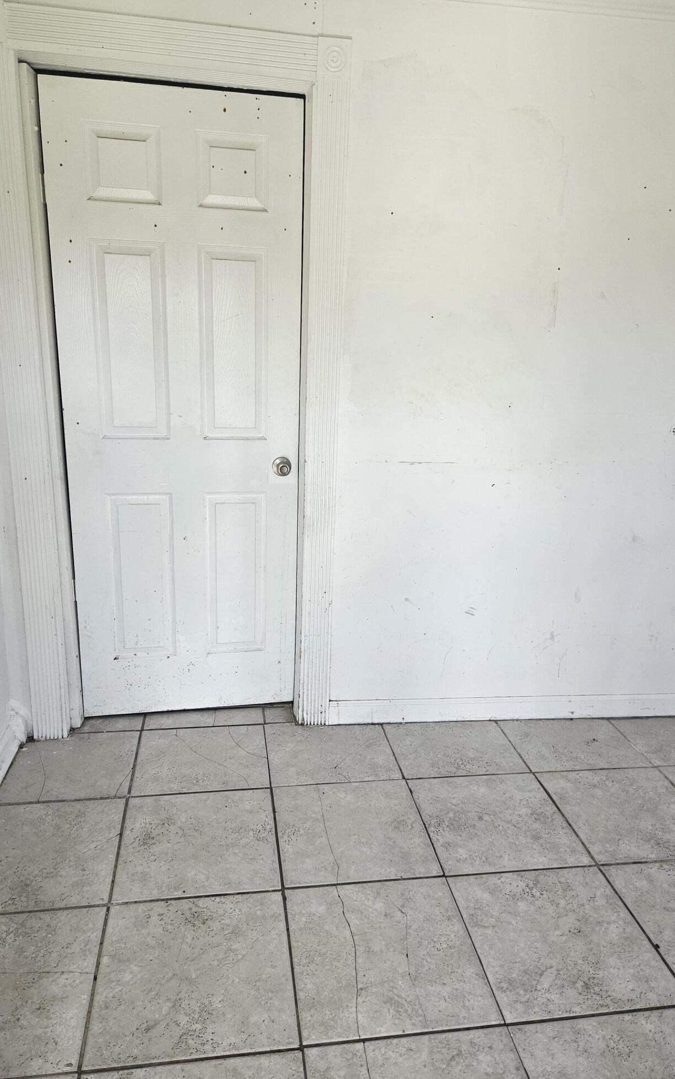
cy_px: 548
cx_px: 326
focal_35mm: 25
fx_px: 736
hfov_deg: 49.3
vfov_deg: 72.5
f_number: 1.8
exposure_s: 1/359
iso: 160
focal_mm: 5.4
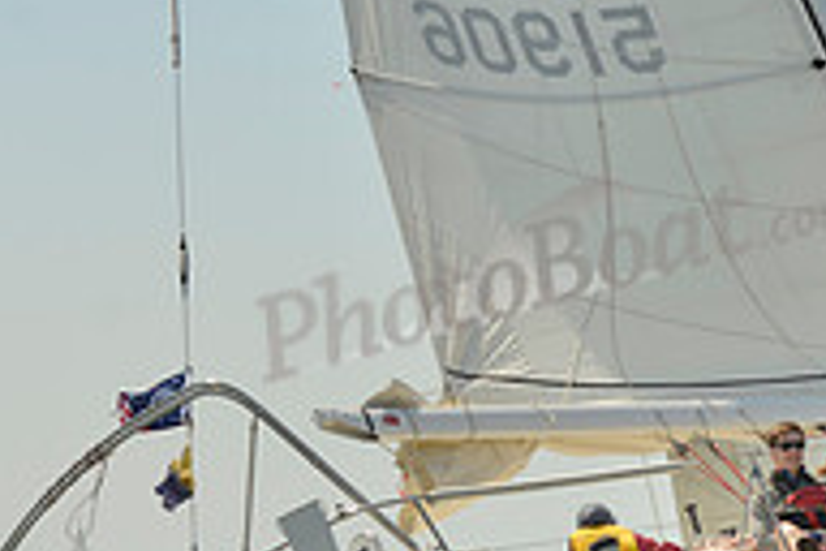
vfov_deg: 6.5
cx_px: 1088
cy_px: 433
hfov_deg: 9.5
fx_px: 4864
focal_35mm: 212
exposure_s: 1/1250
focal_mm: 70
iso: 200
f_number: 7.1
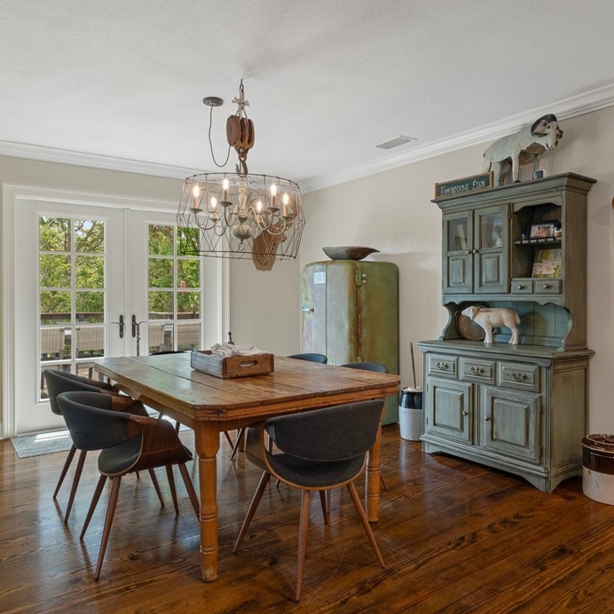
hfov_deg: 65.0
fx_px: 482
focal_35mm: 24
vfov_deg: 65.0
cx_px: 314
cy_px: 295
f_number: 9.5
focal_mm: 12
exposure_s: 1/3
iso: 320
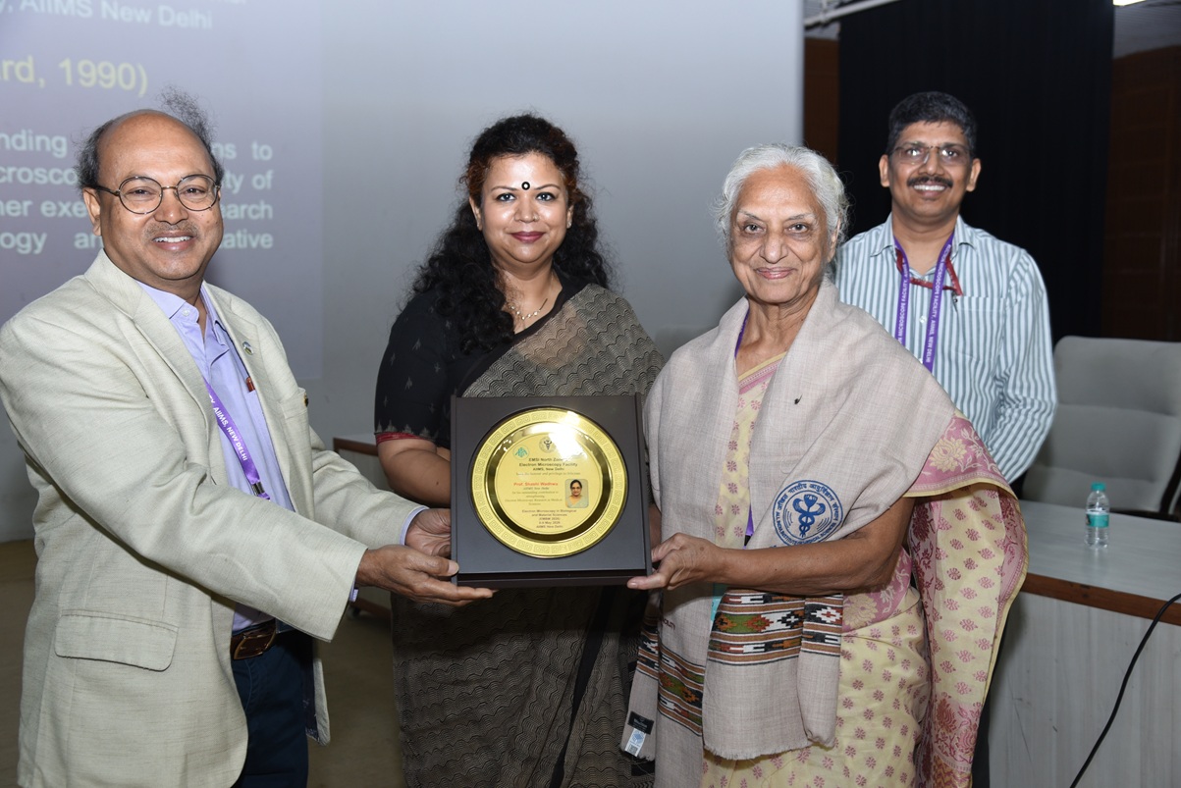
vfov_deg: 35.1
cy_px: 394
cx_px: 590
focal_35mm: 38
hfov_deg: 50.7
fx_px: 1247
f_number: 5
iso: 640
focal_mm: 38
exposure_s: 1/50
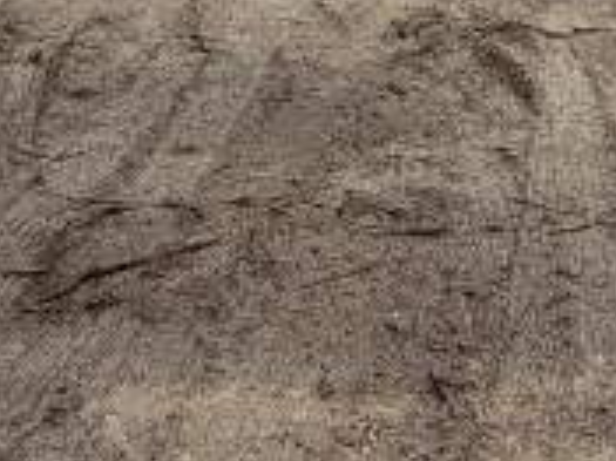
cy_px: -331
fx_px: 1138
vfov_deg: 18.6
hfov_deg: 30.0
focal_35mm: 64
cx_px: 433
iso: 20
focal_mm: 2.22
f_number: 2.2
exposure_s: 1/1211
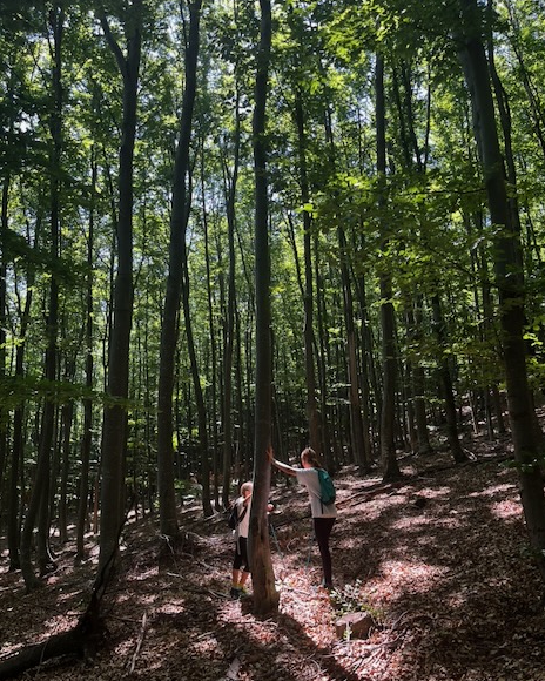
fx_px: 565
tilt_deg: +12.0
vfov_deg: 62.2
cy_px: 330
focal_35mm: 28
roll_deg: -1.8
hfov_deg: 51.5
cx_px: 280
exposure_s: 1/138
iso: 32
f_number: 1.6
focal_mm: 5.1
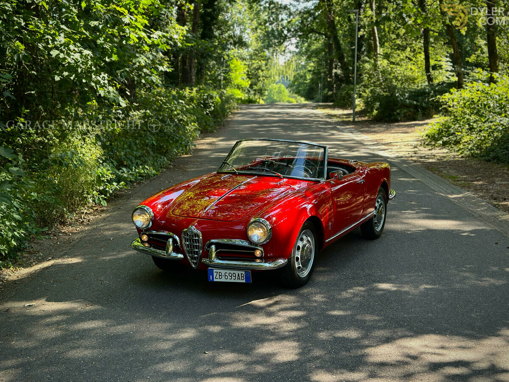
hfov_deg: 39.7
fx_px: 706
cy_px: 191
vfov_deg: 30.3
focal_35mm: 48
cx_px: 254
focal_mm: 6.86
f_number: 1.78
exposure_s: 1/281
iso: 80
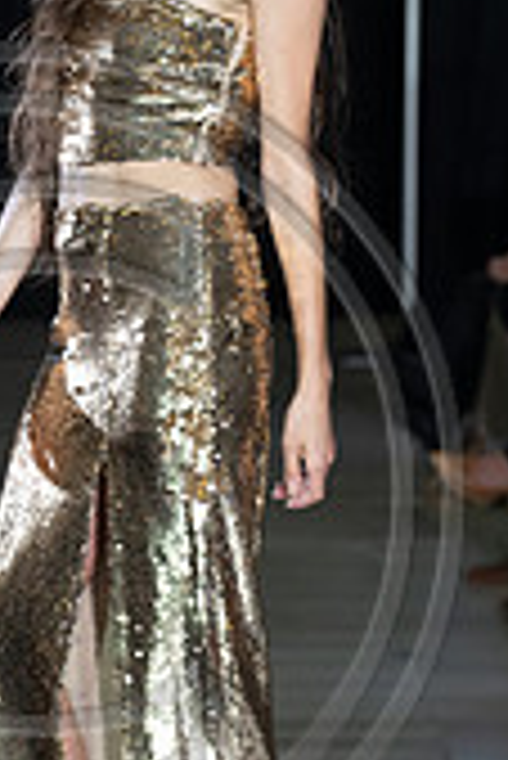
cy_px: 490
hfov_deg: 4.6
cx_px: 9
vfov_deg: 6.9
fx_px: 6294
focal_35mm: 298
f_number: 5
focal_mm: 112
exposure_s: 1/160
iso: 1250
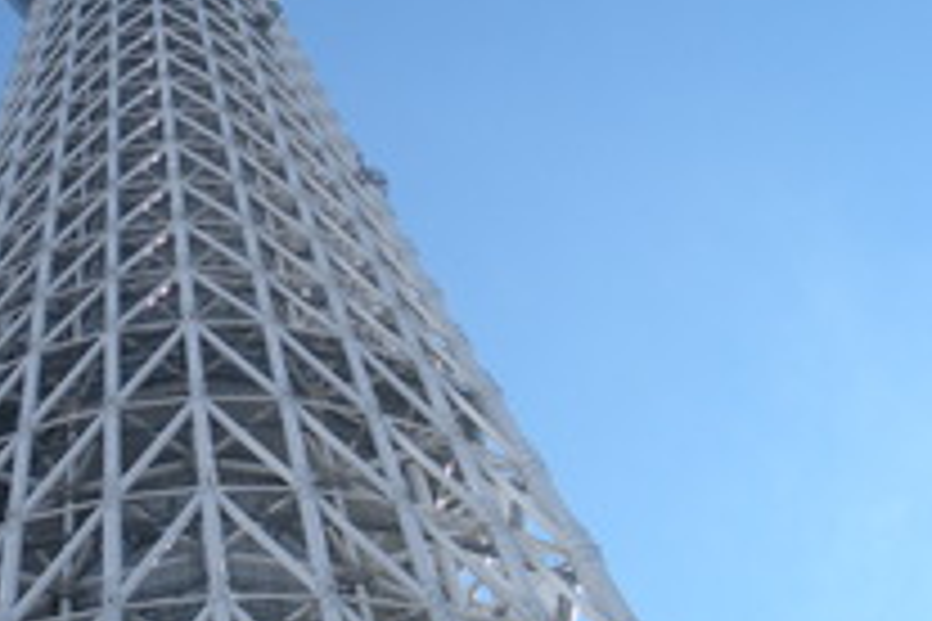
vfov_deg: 17.9
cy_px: 277
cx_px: 225
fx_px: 1967
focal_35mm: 76
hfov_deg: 26.3
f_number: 3.5
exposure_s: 1/394
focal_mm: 6.3
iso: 64
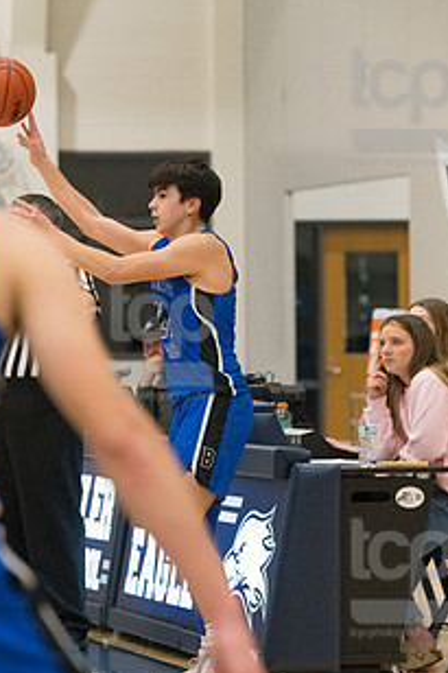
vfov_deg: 8.8
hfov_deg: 5.9
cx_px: 162
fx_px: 4373
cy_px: 341
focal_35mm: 234
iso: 8000
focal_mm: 160
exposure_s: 1/1600
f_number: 4.5
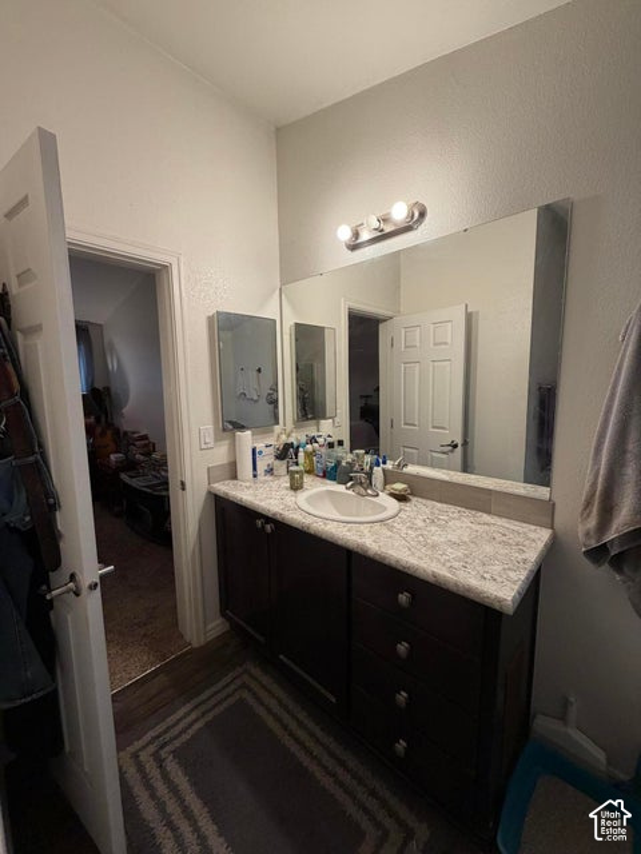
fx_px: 346
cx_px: 320
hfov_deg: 85.7
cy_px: 427
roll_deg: +1.5
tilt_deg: -6.4
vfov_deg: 102.1
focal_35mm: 14
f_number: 2.2
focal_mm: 2.22
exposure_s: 1/120
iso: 250
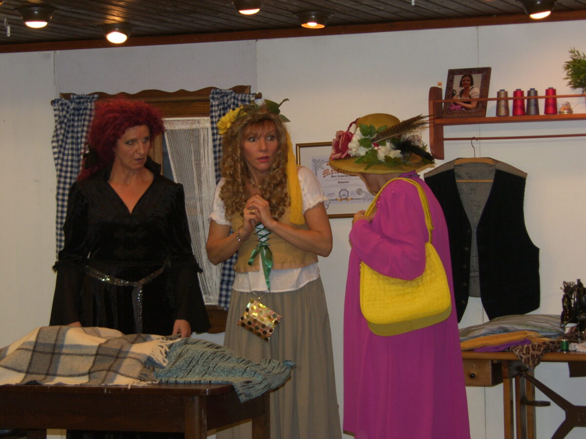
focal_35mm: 100
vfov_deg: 14.8
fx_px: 1693
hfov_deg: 19.6
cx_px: 293
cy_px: 220
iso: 100
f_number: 3.2
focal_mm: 25.7
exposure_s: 1/100
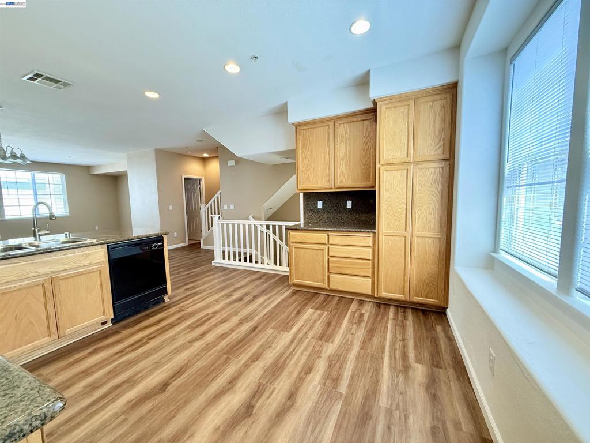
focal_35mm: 14
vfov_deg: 85.7
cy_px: 222
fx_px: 239
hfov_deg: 102.1
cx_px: 295
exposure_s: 1/60
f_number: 2.2
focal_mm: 2.22
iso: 250
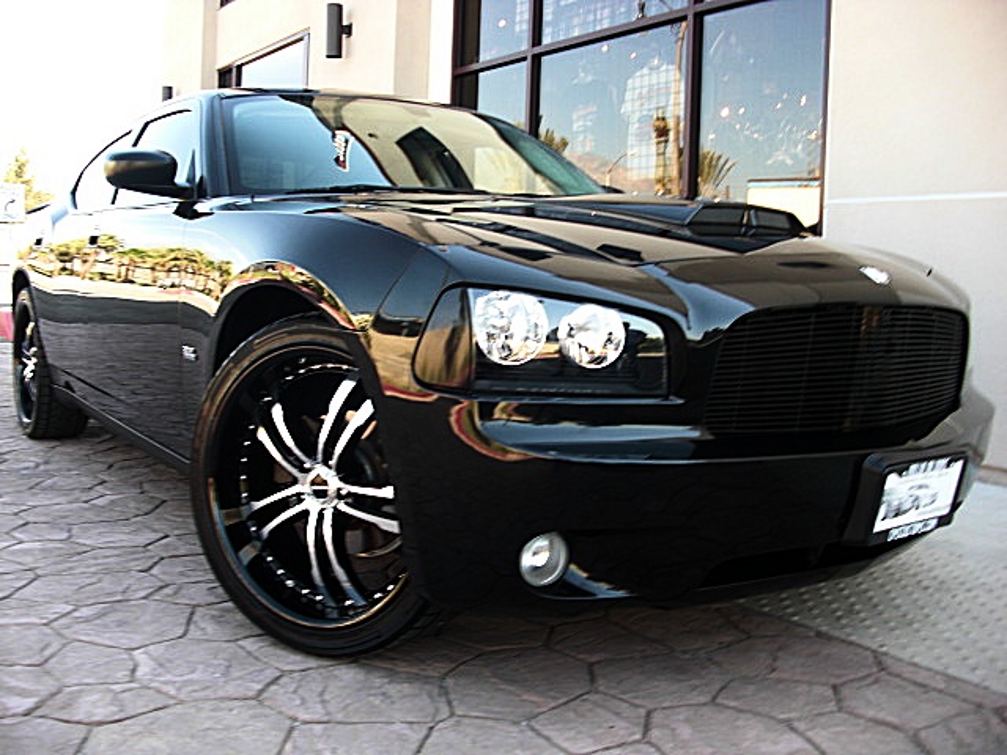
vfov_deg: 39.7
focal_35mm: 36
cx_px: 504
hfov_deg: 51.4
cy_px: 378
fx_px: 1047
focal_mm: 6.3
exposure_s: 1/80
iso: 50
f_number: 2.8
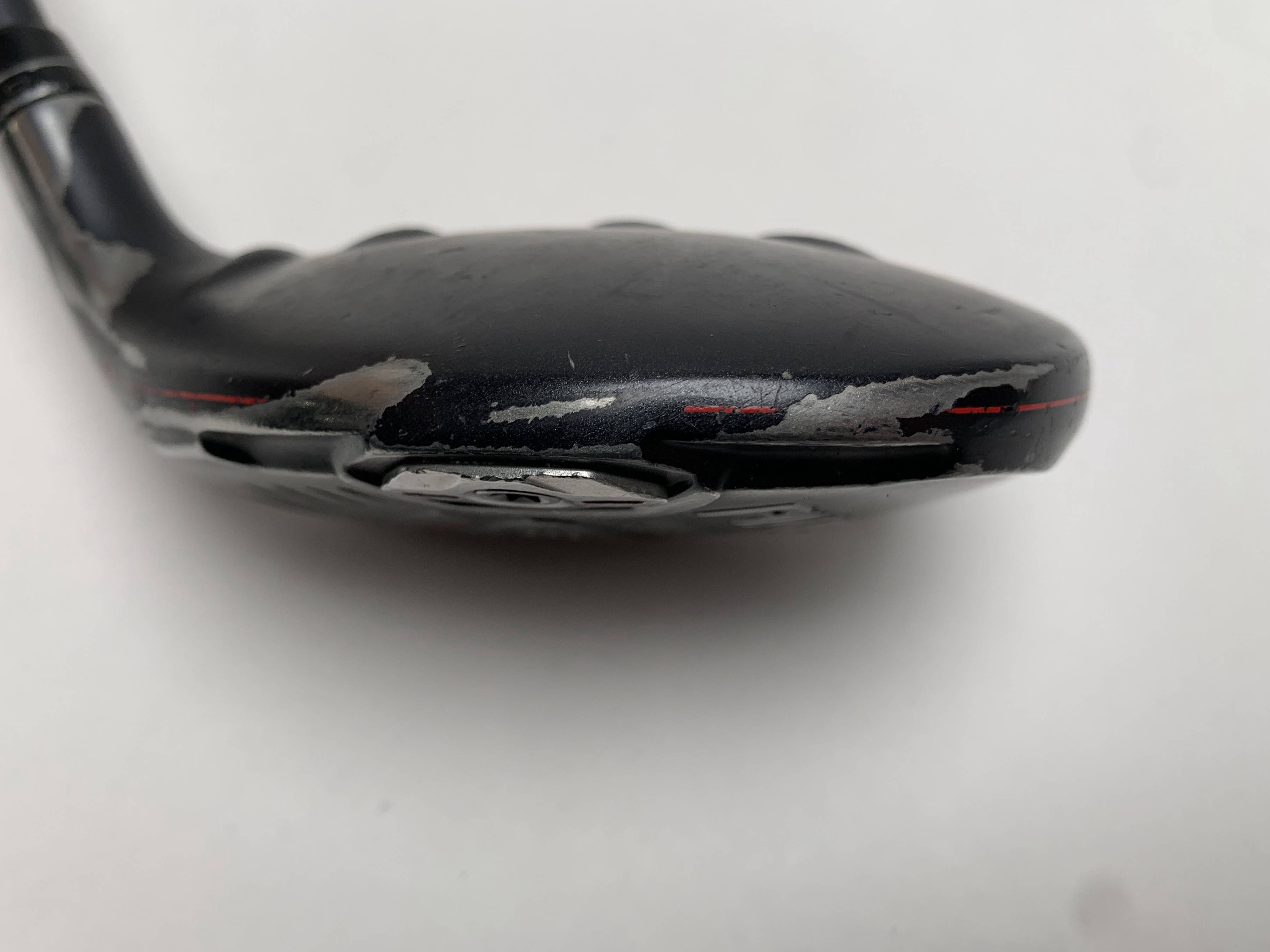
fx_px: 1064
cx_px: 583
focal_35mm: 29
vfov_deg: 48.2
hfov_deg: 61.6
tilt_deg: -67.9
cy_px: 473
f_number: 1.8
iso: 25
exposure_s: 1/156
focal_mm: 4.25
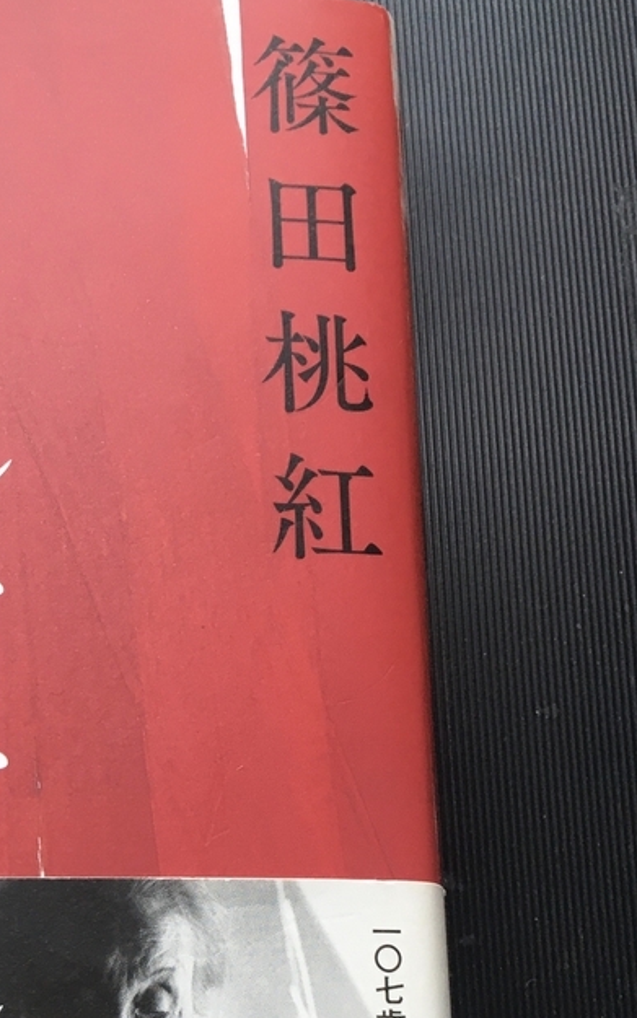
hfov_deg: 21.1
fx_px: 1638
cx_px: -41
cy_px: 876
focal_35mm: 59
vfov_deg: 33.1
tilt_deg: -80.8
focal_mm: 4.15
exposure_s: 1/40
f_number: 2.2
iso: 25
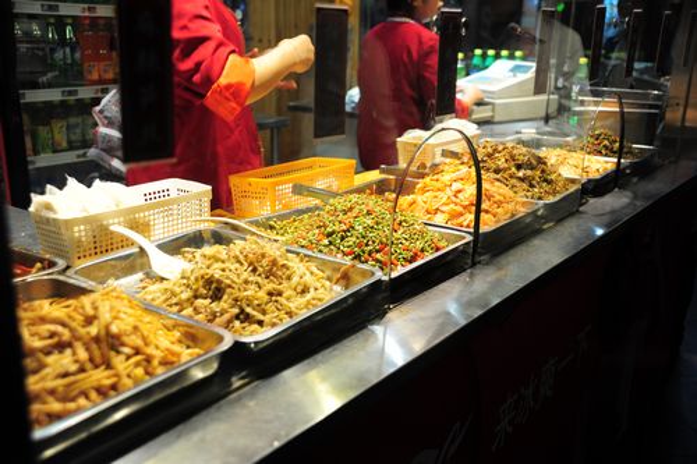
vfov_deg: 35.0
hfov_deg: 50.7
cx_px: 348
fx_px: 735
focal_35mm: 38
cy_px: 232
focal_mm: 38
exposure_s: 1/50
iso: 400
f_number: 4.5
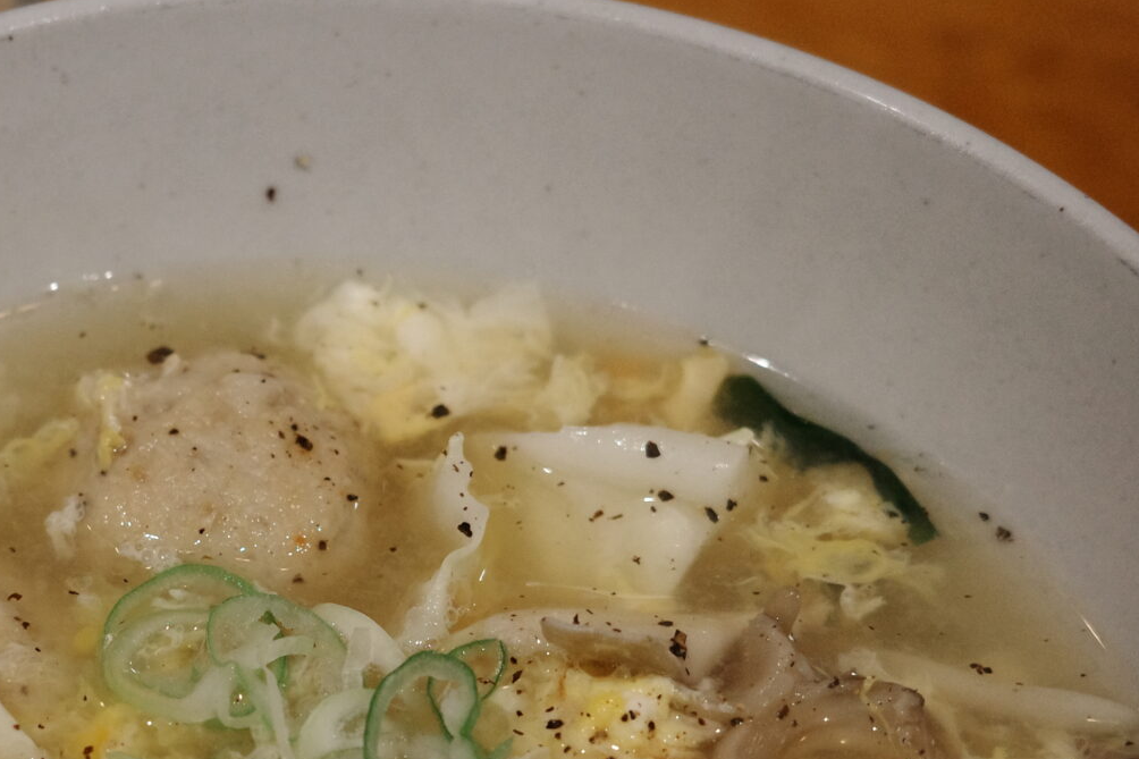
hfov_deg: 19.0
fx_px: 3226
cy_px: 628
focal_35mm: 102
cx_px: -195
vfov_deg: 13.3
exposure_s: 1/80
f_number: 2.8
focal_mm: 26
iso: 1250
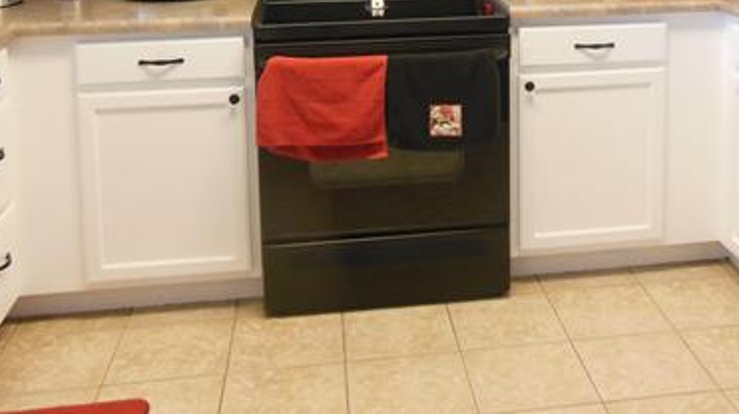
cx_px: 484
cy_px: -47
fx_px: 920
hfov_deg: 43.2
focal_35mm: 47
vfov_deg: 23.7
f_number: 3.2
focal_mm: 4.5
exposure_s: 1/30
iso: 320
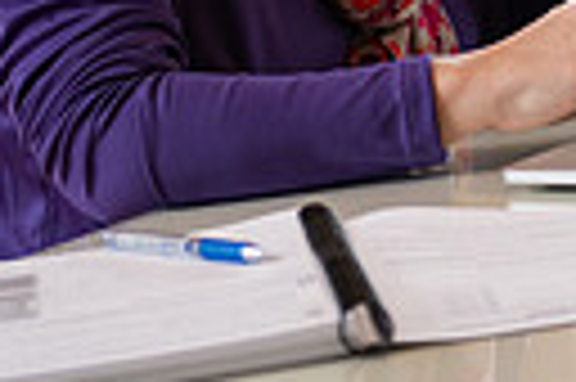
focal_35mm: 272
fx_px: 4346
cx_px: 522
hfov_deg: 7.6
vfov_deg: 5.0
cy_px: -195
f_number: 2.8
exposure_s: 1/200
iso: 400
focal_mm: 60
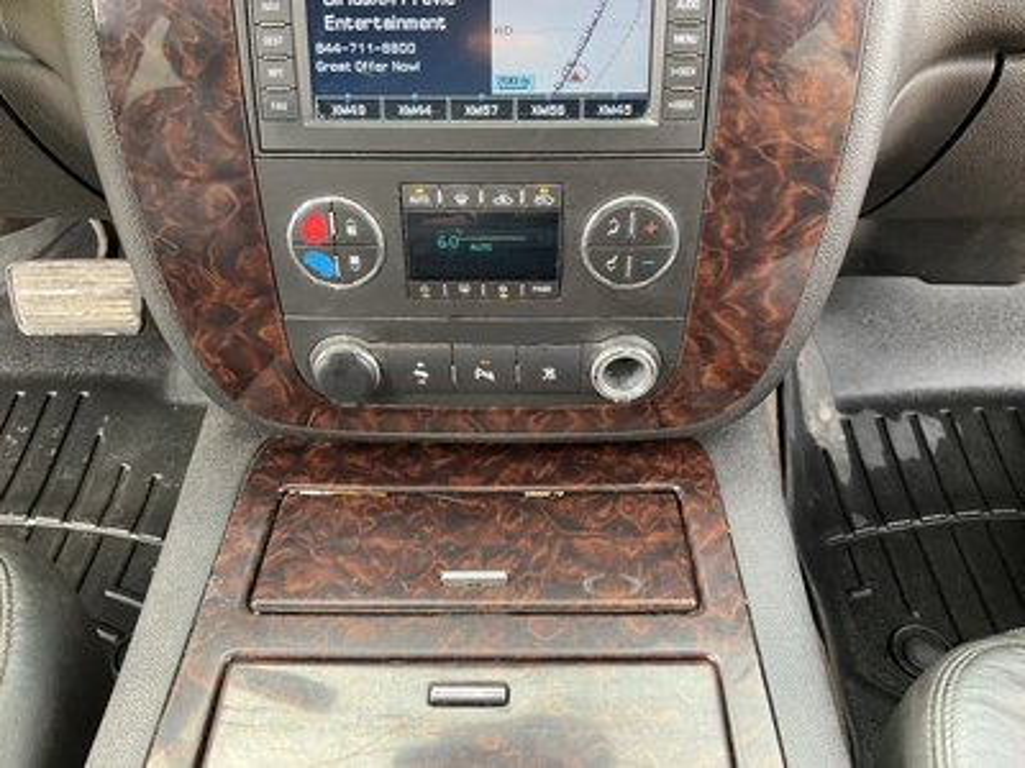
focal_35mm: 29
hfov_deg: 61.7
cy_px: 384
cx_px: 512
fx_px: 859
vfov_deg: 48.2
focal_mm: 3
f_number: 1.8
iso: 64
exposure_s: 1/108
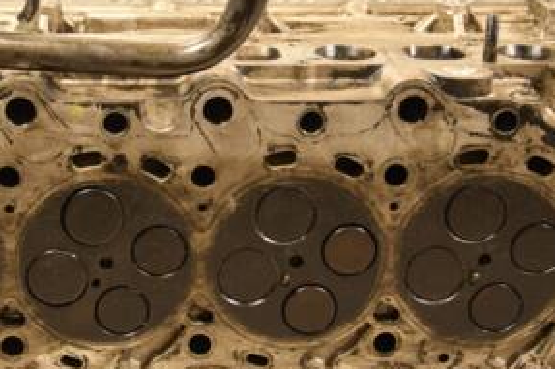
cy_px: 153
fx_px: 1448
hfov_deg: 21.5
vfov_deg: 14.5
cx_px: 145
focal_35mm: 94
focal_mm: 30
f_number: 5
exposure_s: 1/100
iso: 800
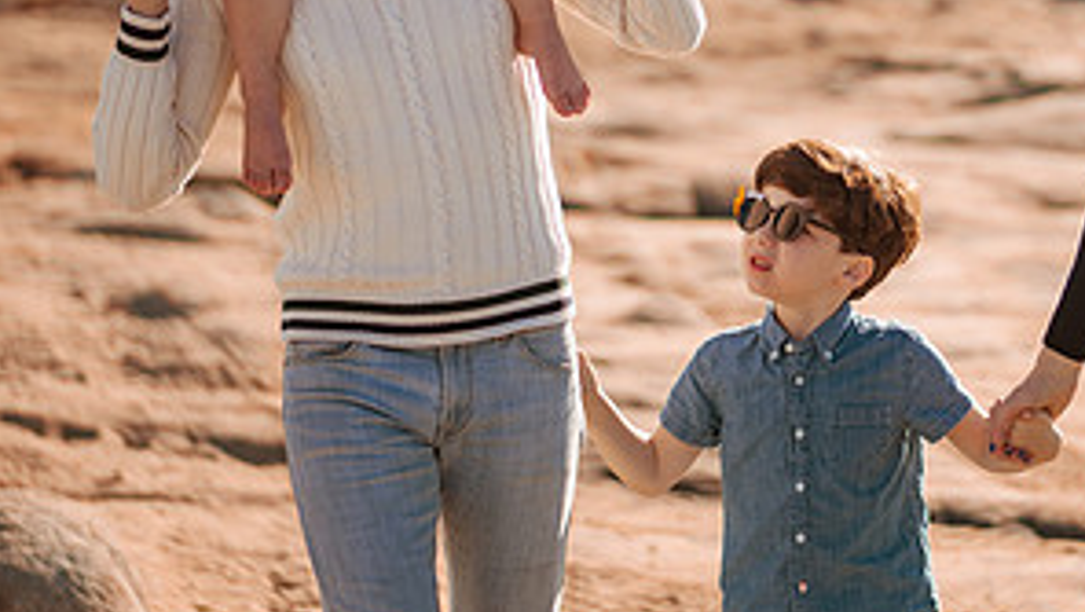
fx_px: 3426
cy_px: -5
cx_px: 821
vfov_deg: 10.1
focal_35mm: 119
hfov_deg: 17.9
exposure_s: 1/2500
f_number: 1.8
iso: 50
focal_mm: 58
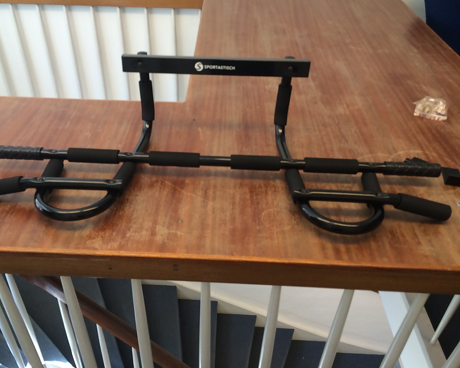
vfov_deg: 47.1
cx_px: 209
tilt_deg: -36.1
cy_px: 182
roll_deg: -1.7
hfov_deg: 57.1
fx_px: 422
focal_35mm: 31
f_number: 2.2
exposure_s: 1/100
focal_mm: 4.15
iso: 80
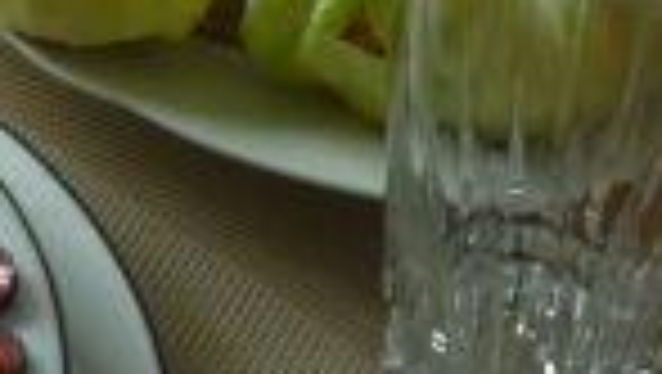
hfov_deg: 10.2
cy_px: -707
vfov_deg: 5.8
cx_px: -648
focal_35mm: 195
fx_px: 3426
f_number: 2.8
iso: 80
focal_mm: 5.5
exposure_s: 1/60
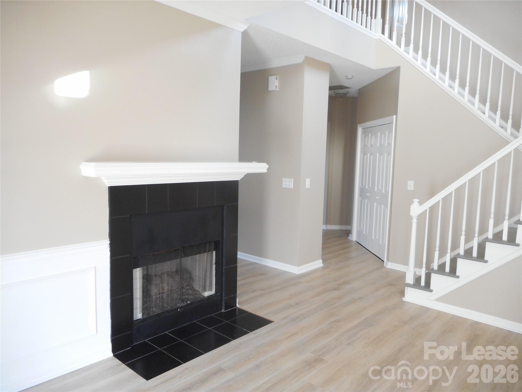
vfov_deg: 54.9
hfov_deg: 69.4
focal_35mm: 25
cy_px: 196
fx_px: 377
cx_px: 261
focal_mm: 4.5
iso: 160
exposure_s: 1/30
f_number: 3.7
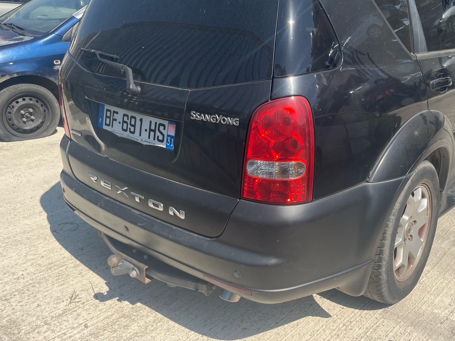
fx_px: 447
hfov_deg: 53.4
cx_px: 284
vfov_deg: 41.6
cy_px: 133
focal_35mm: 34
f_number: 1.6
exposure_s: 1/2506
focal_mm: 4.2
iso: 32
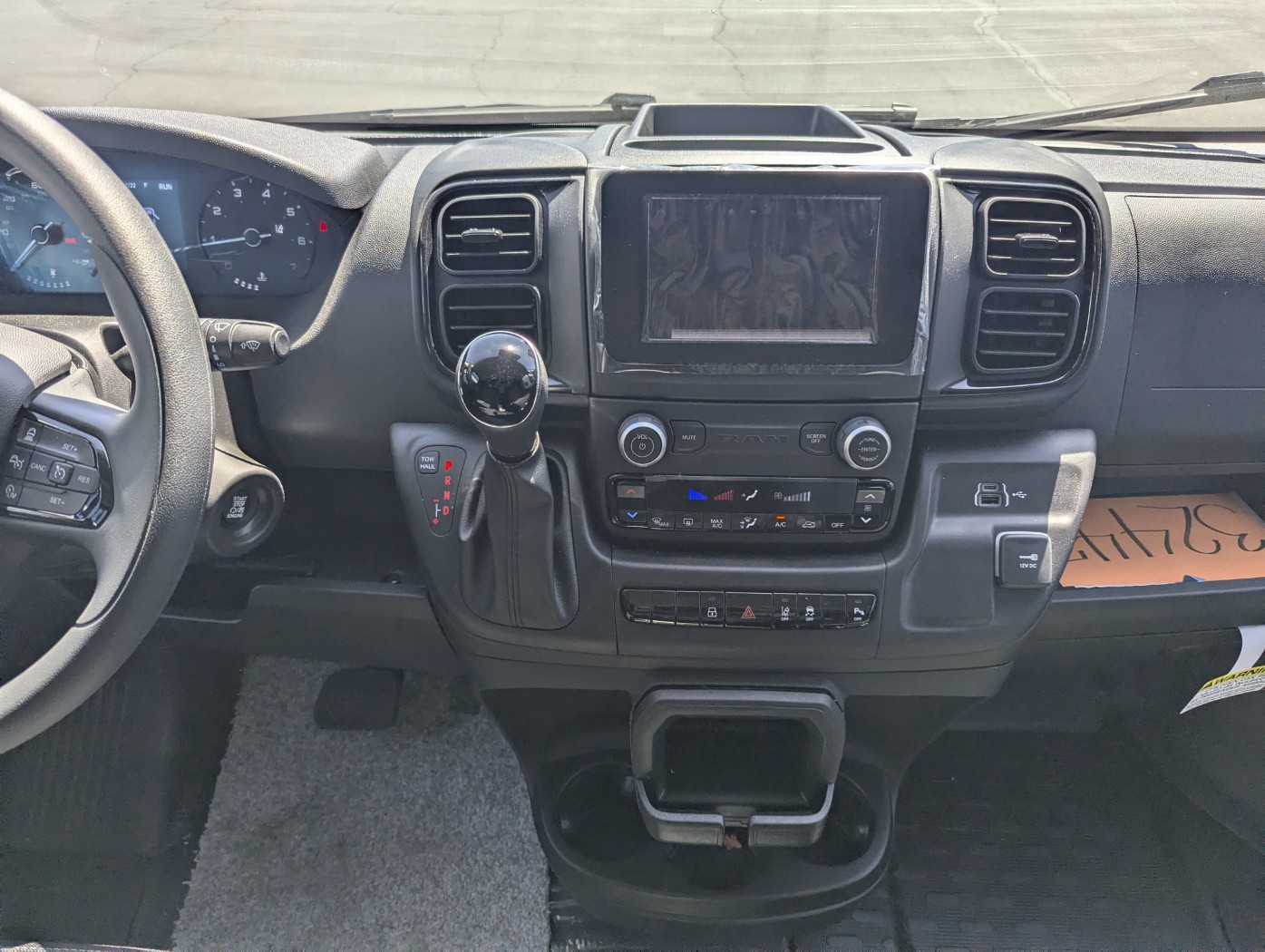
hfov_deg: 71.5
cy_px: 476
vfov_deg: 56.9
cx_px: 632
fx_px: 878
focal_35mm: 24
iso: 39
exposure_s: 1/561
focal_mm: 6.81
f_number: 1.85
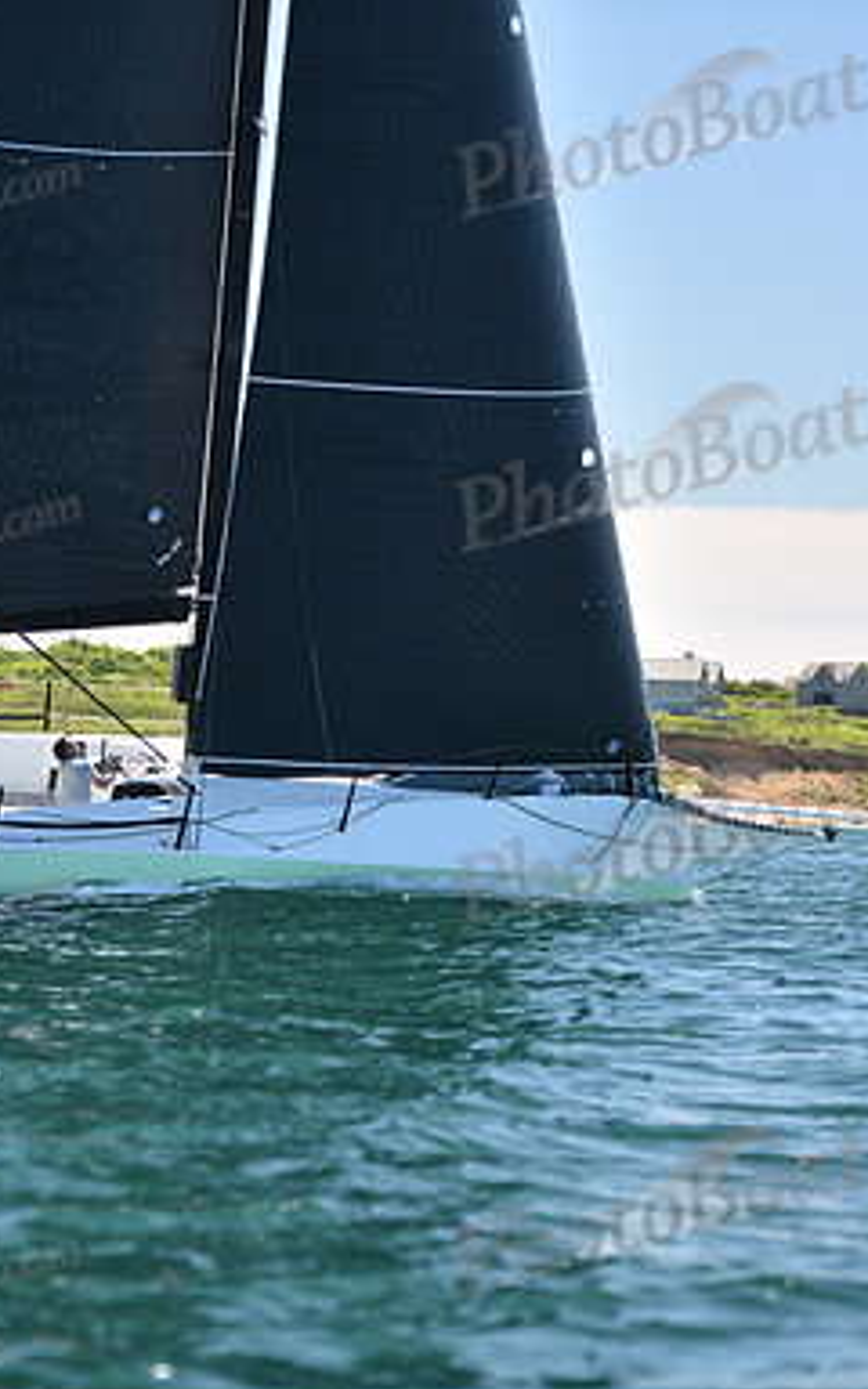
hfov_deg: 8.7
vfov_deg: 13.9
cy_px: 696
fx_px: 5715
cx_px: 271
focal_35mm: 151
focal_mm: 98
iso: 250
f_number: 2.8
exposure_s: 1/800
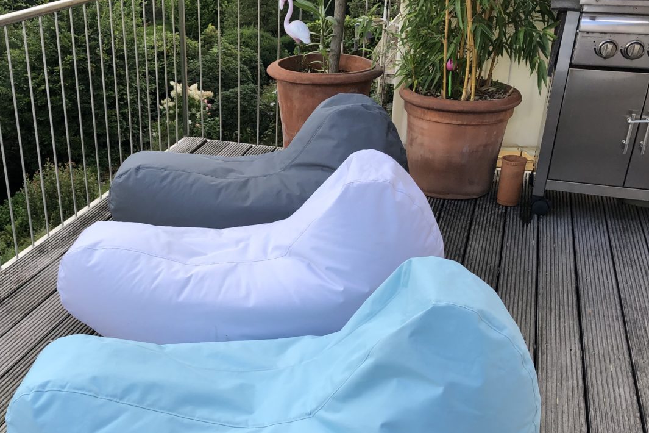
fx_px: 757
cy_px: 251
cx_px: 224
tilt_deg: -25.9
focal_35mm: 42
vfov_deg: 31.8
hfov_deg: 45.8
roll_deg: +0.8
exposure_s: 1/428
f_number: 1.8
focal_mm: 4
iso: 20
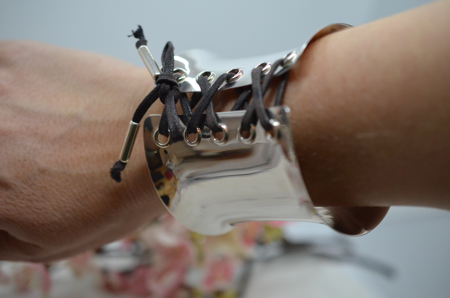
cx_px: 225
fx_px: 748
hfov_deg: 33.5
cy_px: 149
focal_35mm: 60
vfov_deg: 22.5
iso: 2500
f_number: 3.2
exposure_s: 1/4000
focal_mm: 40
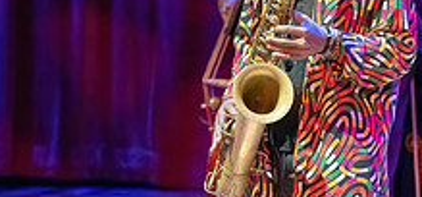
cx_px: 87
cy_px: 8
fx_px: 6778
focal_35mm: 630
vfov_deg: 1.7
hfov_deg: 3.6
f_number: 5.6
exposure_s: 1/320
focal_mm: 218
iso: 6400
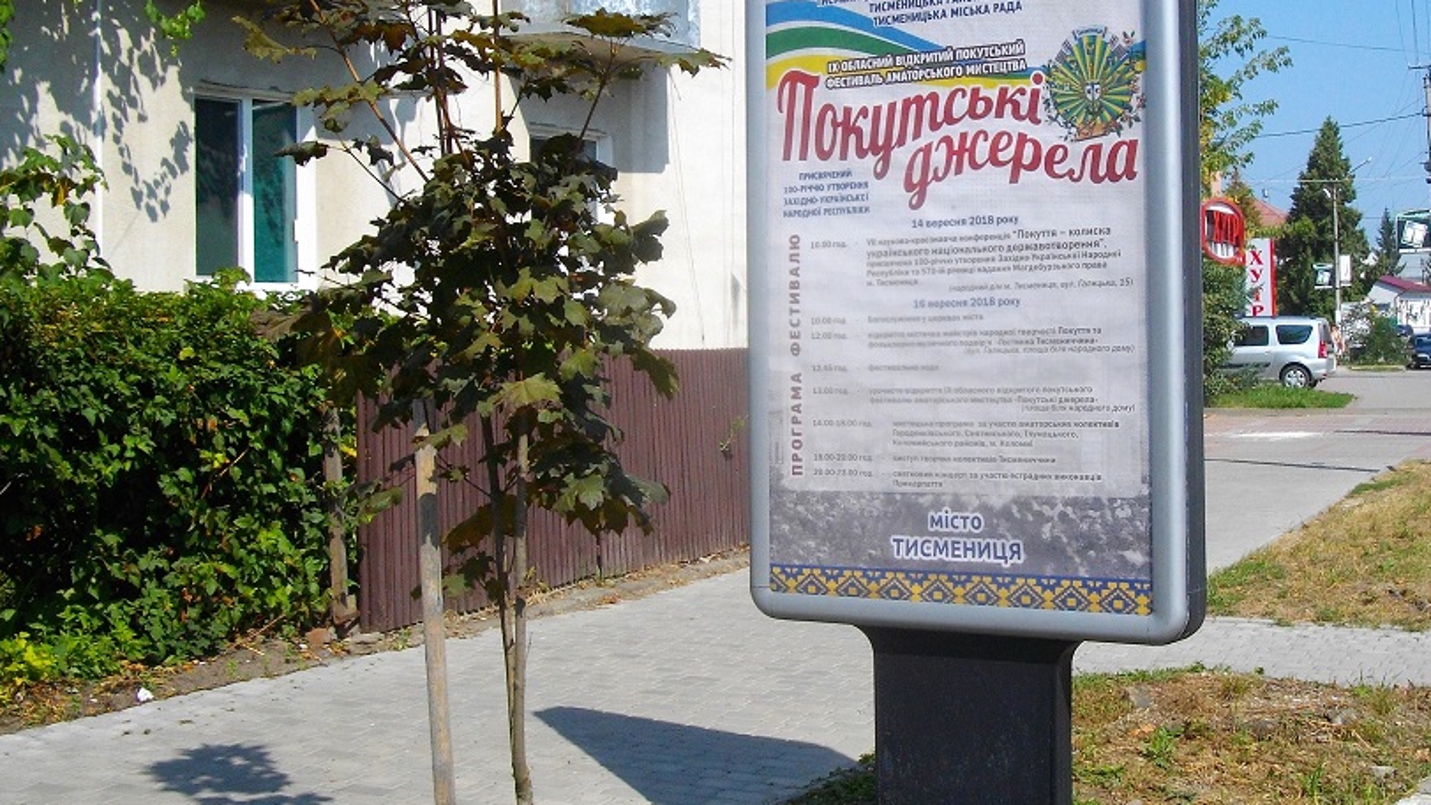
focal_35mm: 50
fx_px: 1897
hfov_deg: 40.9
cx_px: 944
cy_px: 332
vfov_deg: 23.9
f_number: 8.8
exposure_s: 1/200
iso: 100
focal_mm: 5.7
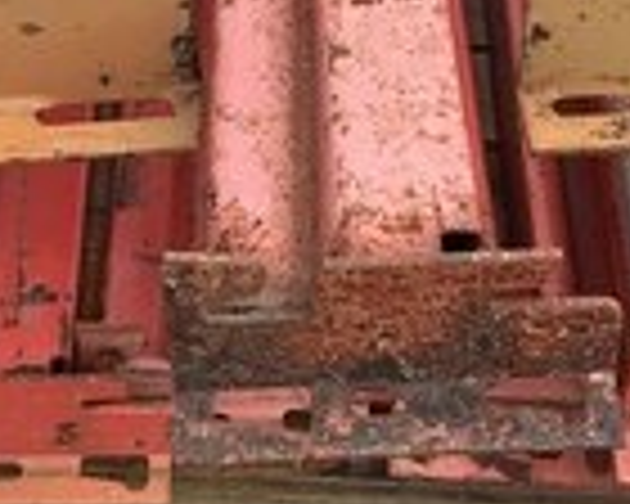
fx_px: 1510
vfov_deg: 18.2
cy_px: -58
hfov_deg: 23.6
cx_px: 351
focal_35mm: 81
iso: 25
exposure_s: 1/869
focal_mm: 3
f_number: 1.8
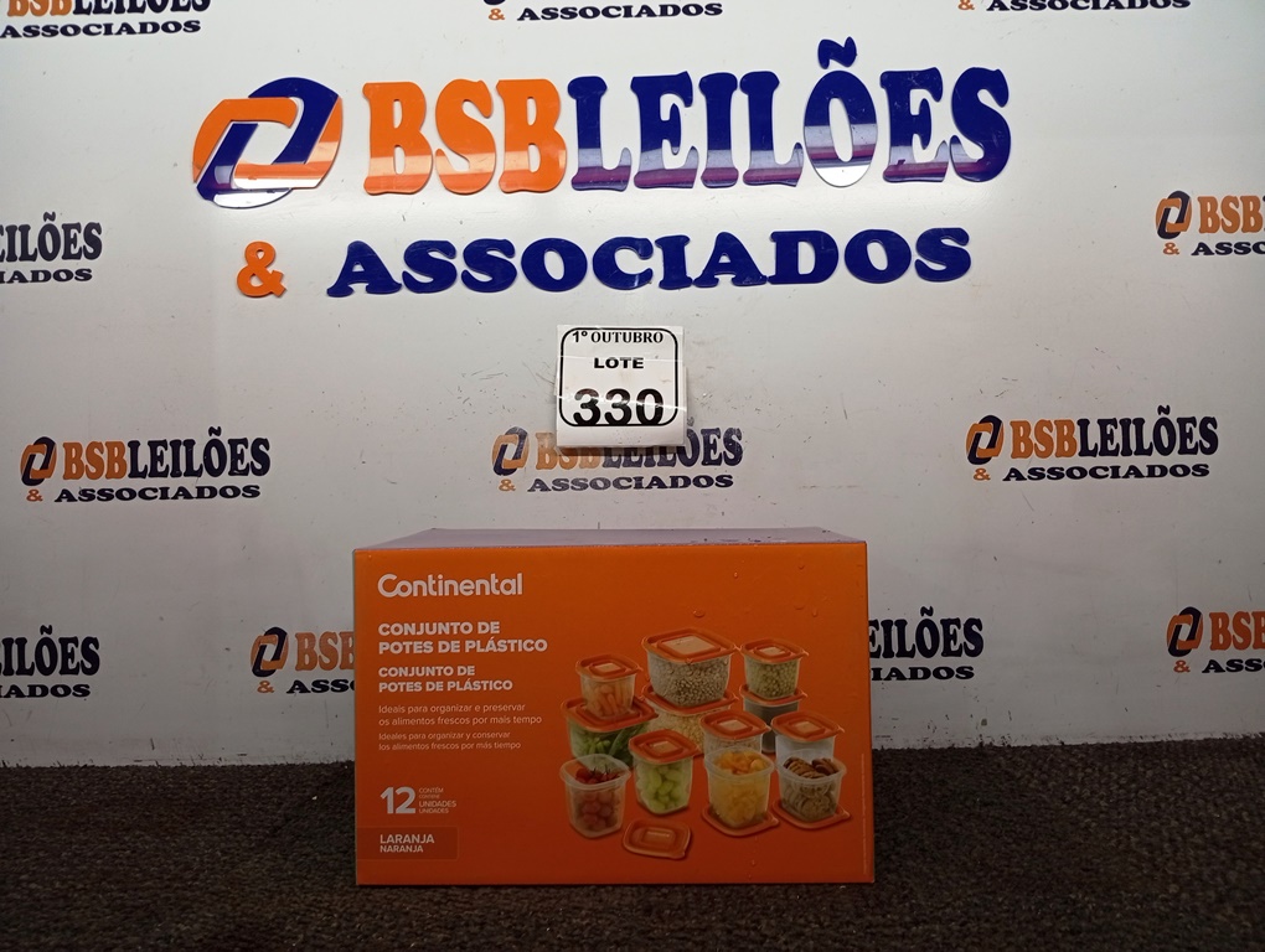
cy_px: 476
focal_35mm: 27
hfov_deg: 65.2
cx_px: 632
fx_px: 988
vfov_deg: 51.5
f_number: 1.8
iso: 193
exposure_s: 1/40
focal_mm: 3.98
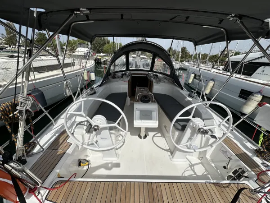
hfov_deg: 102.1
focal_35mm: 14
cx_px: 135
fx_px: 109
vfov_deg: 85.7
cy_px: 102
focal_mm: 2.22
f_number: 2.2
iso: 50
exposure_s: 1/3861
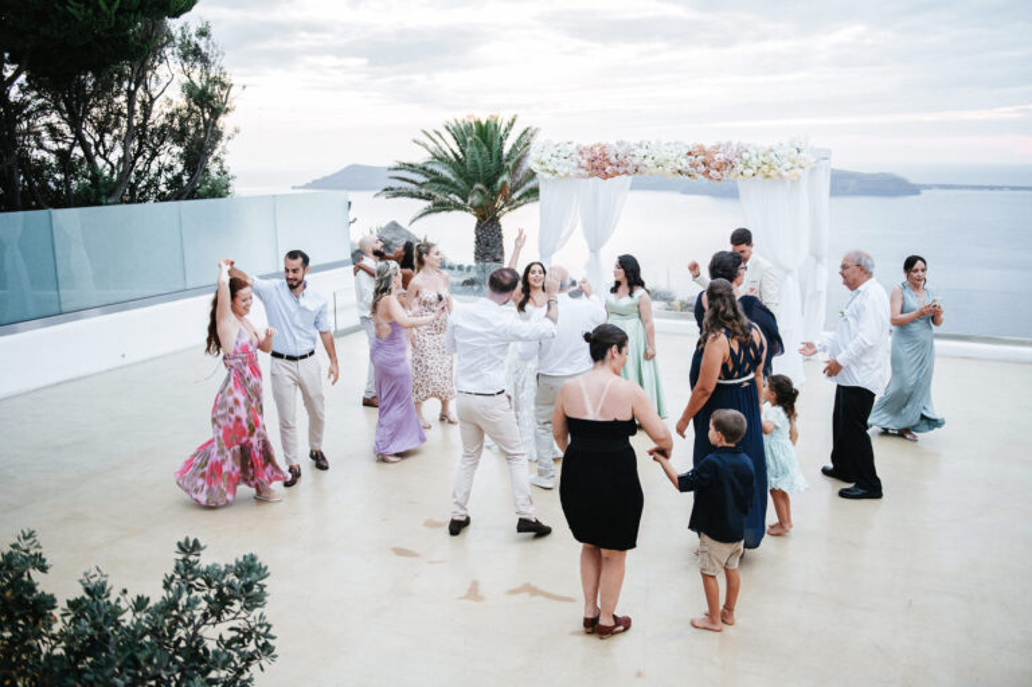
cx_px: 516
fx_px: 917
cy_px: 344
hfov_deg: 58.7
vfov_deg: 41.1
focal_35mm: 32
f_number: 2.8
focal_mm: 32
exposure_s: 1/250
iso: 2000
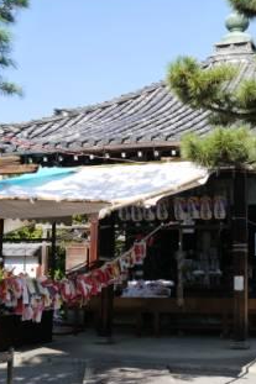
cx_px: 240
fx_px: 609
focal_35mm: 57
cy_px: 190
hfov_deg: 23.0
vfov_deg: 35.1
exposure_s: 1/250
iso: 160
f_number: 7.1
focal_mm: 19
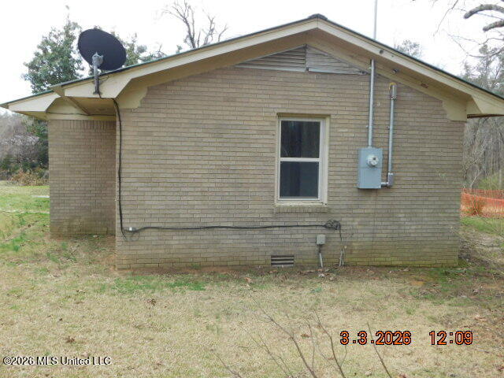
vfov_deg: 39.7
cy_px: 189
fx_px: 524
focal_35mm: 36
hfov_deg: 51.4
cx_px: 252
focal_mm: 6.3
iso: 125
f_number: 3.5
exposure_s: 1/320
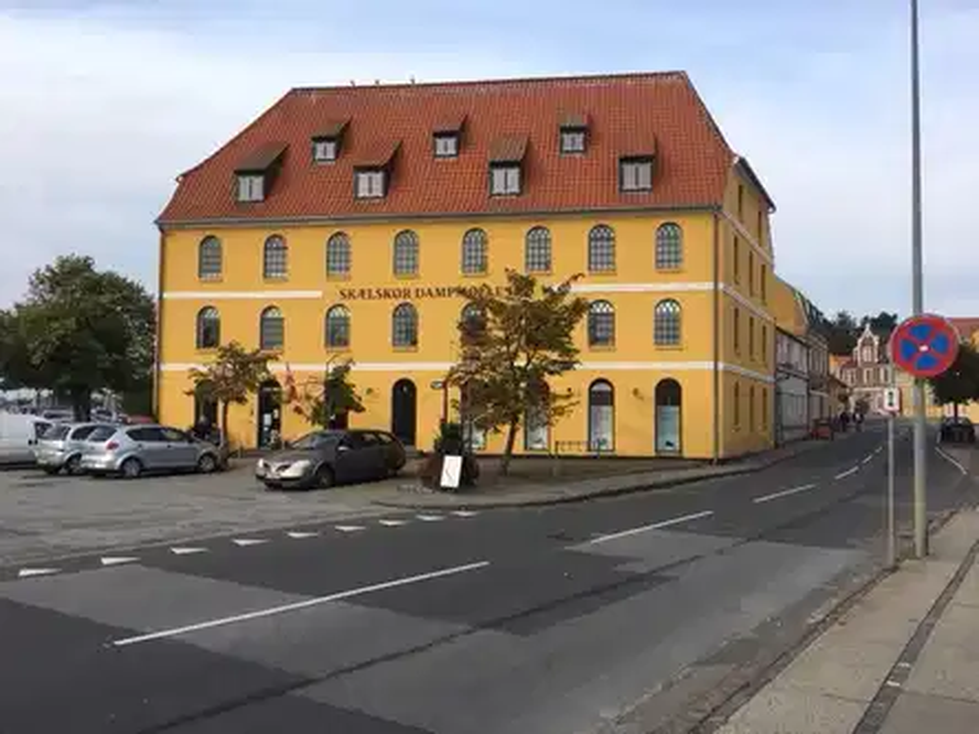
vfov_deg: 48.2
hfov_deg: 61.7
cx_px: 490
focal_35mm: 29
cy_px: 367
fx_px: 820
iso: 25
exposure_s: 1/962
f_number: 2.2
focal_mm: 4.15
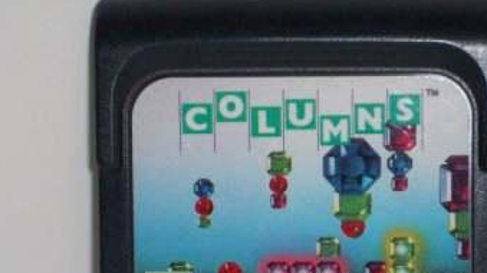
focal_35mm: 160
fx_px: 2064
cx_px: 293
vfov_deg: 7.6
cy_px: 214
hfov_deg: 13.4
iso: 400
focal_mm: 18.6
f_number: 5.2
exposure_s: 1/257
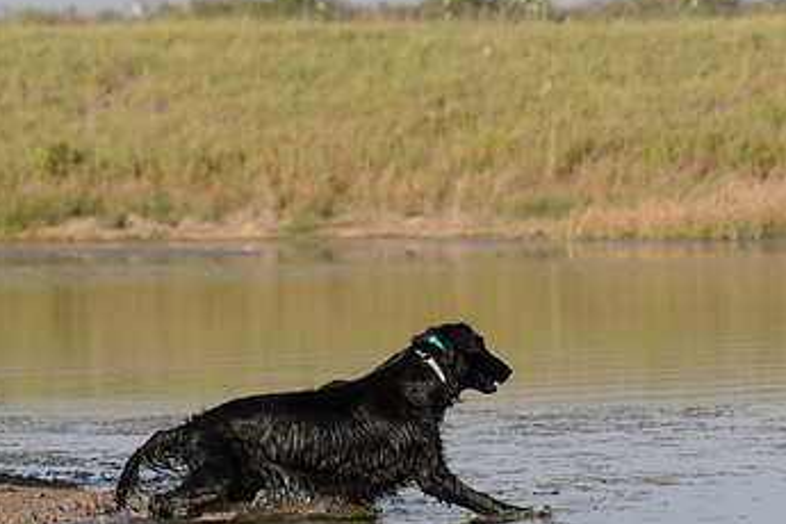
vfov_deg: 4.1
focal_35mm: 336
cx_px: 465
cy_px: 406
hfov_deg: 6.1
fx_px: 7335
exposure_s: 1/1600
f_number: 8
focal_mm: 200
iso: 720
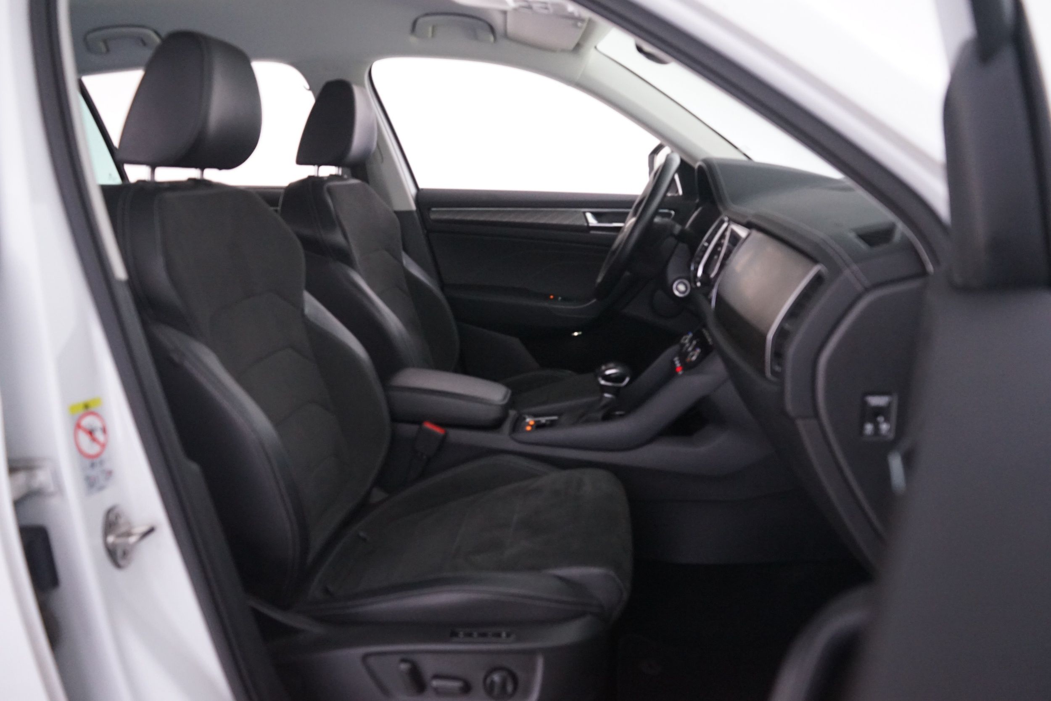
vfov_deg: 43.6
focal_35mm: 30
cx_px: 526
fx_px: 876
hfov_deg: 61.9
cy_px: 350
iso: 4000
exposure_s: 1/13
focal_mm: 30
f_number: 5
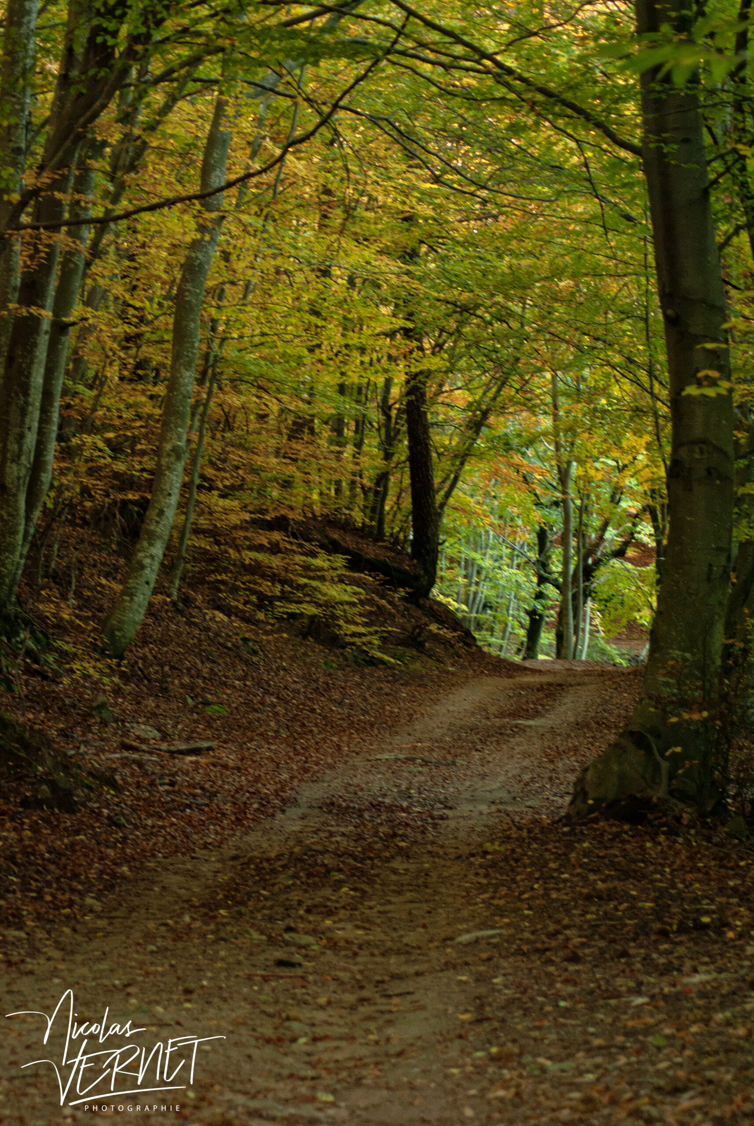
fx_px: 3289
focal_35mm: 105
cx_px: 377
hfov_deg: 13.1
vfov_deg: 19.4
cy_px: 563
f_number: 4
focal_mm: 70
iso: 200
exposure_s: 1/60
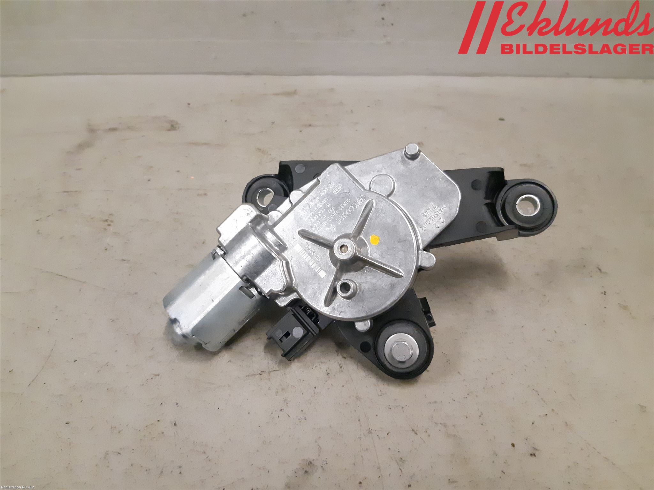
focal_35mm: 26
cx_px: 327
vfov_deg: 53.1
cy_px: 245
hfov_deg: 67.3
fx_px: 491
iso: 800
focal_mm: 3.93
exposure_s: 1/269
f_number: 1.7
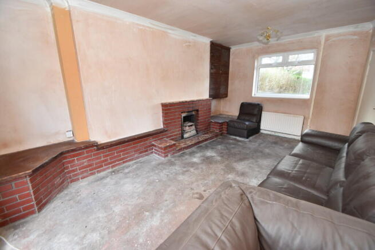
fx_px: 156
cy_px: 125
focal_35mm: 15
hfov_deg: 100.4
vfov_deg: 77.4
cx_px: 188
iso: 800
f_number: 5
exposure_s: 1/100
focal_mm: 10
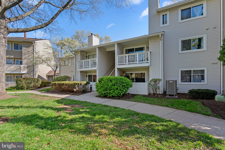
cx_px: 112
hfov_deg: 96.7
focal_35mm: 16
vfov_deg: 73.8
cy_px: 75
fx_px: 100
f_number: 8
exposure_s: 1/100
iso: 250
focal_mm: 16
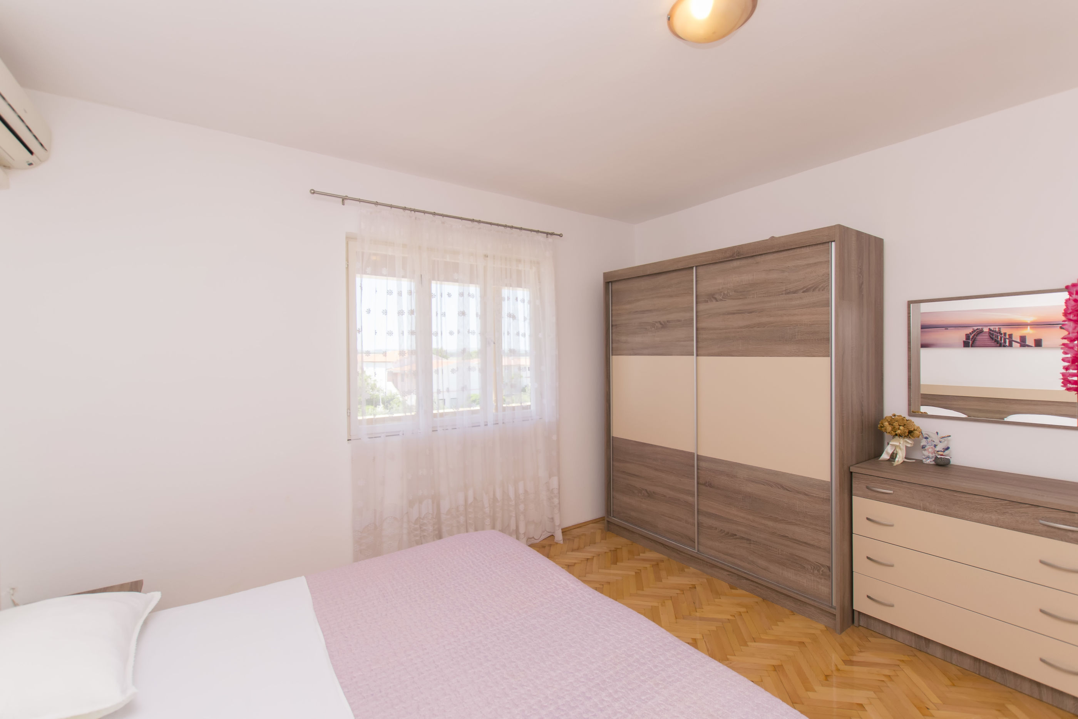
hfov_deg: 100.4
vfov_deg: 77.3
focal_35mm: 15
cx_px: 539
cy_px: 360
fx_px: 449
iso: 200
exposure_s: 1/160
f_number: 5.6
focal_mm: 10
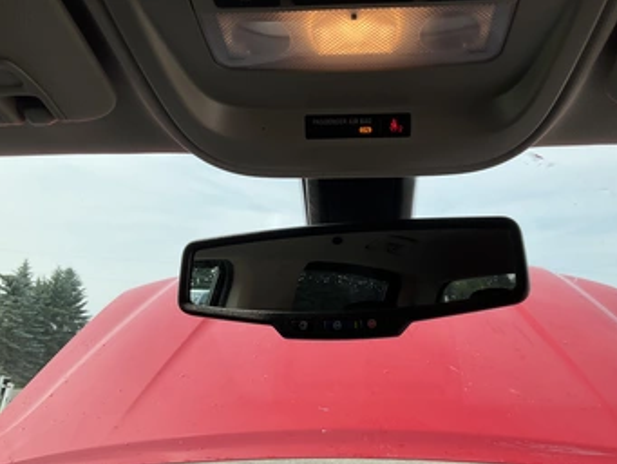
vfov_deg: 41.7
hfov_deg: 53.9
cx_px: 333
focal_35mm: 34
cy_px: 270
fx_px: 606
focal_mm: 3
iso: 25
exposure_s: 1/978
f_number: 1.8
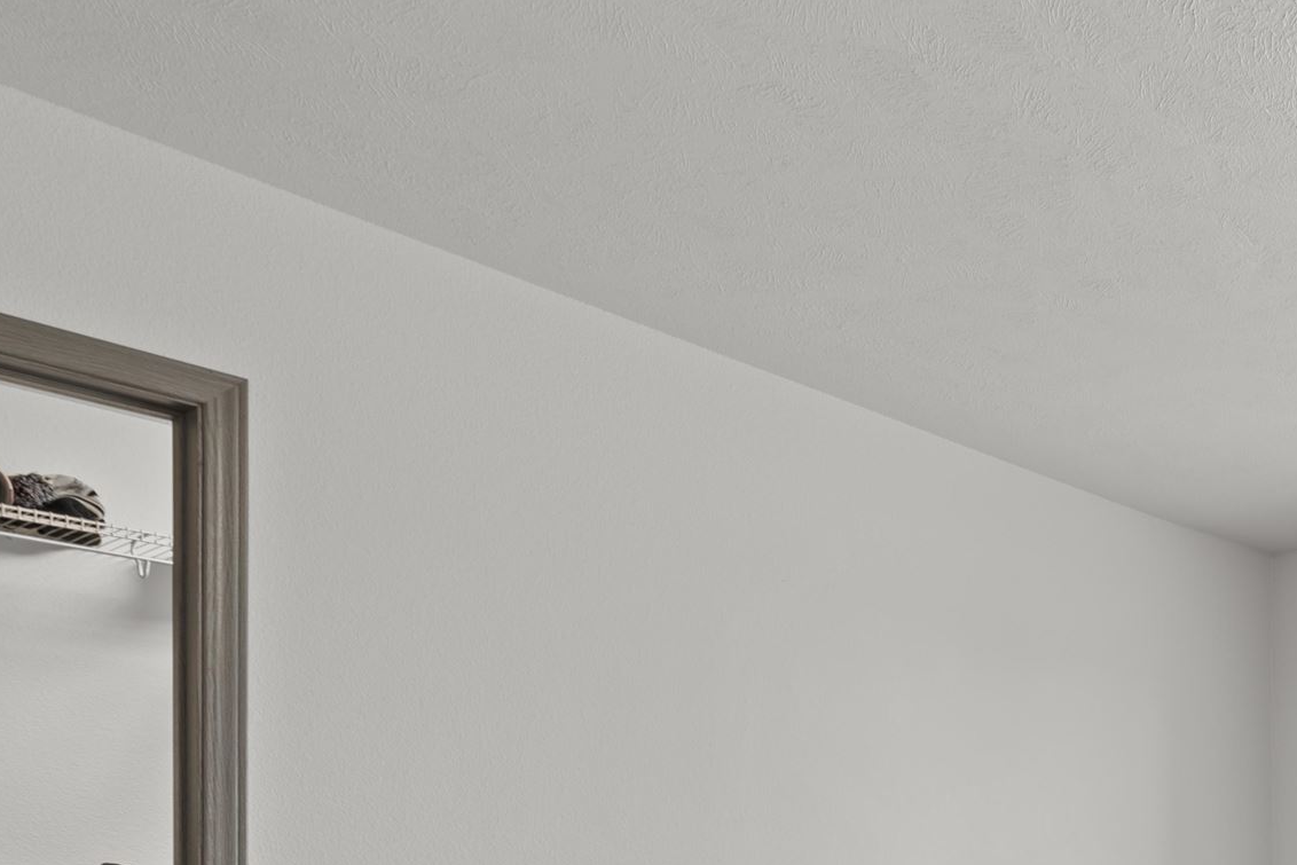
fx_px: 1369
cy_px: 925
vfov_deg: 31.5
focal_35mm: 38
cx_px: 1286
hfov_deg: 43.7
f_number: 8
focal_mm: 14
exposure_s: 2
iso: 100
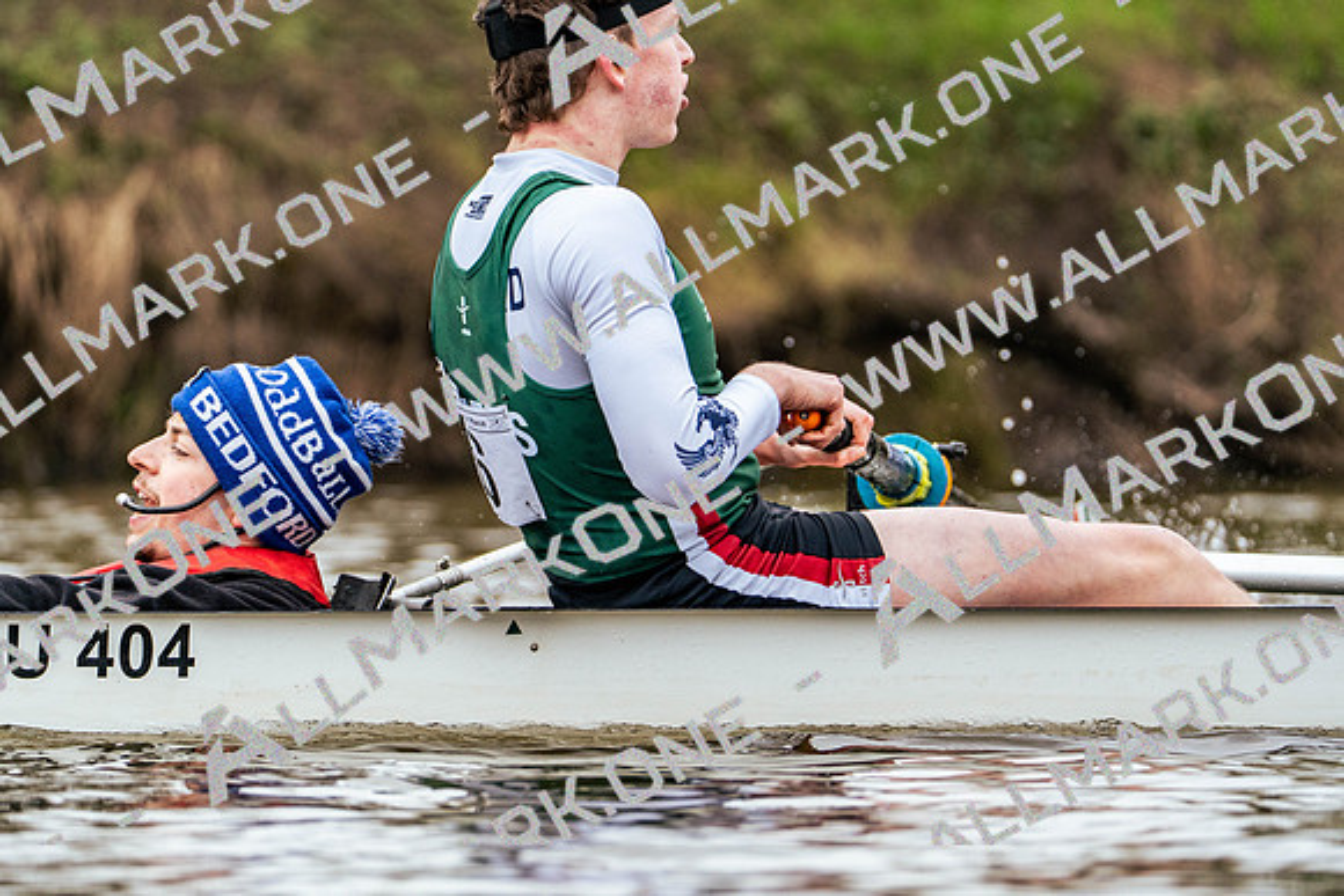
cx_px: 672
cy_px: 448
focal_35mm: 335
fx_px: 12509
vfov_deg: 4.1
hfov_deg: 6.2
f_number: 6.3
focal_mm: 335
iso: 2000
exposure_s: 1/2000
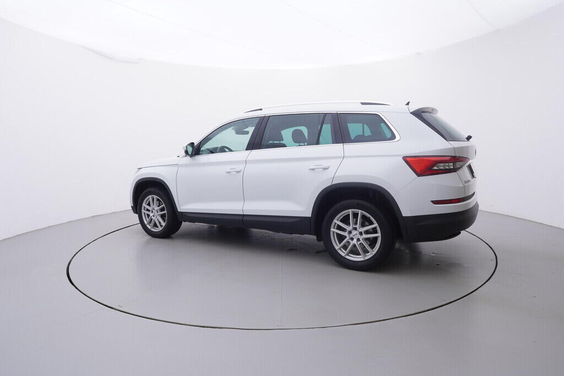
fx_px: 353
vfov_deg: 56.2
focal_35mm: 22
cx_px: 282
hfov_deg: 77.3
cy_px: 188
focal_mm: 15
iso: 200
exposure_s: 1/80
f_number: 5
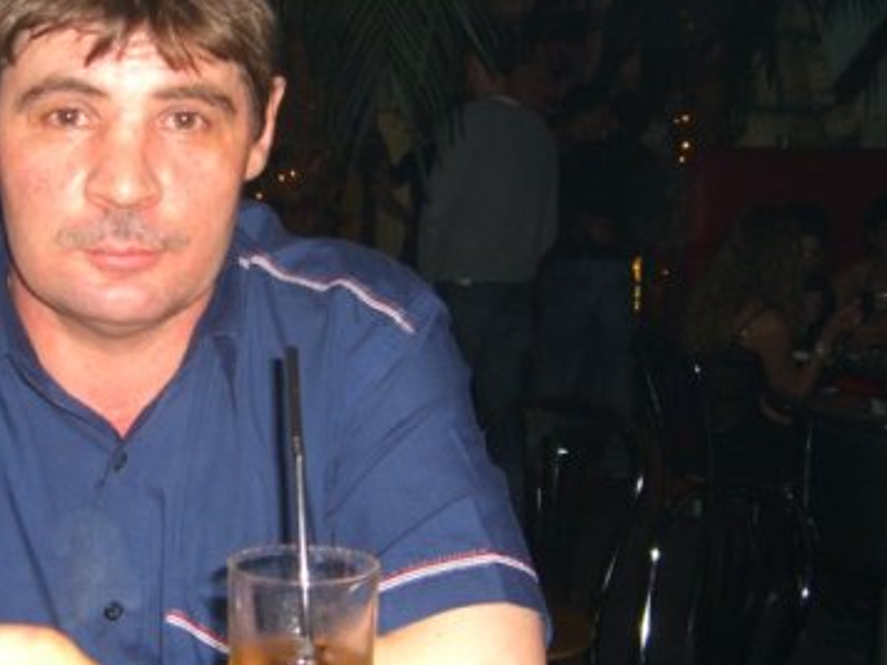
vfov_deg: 22.9
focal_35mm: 64
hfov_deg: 29.8
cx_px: 217
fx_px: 1640
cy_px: 331
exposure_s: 1/60
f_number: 2.8
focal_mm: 7.9
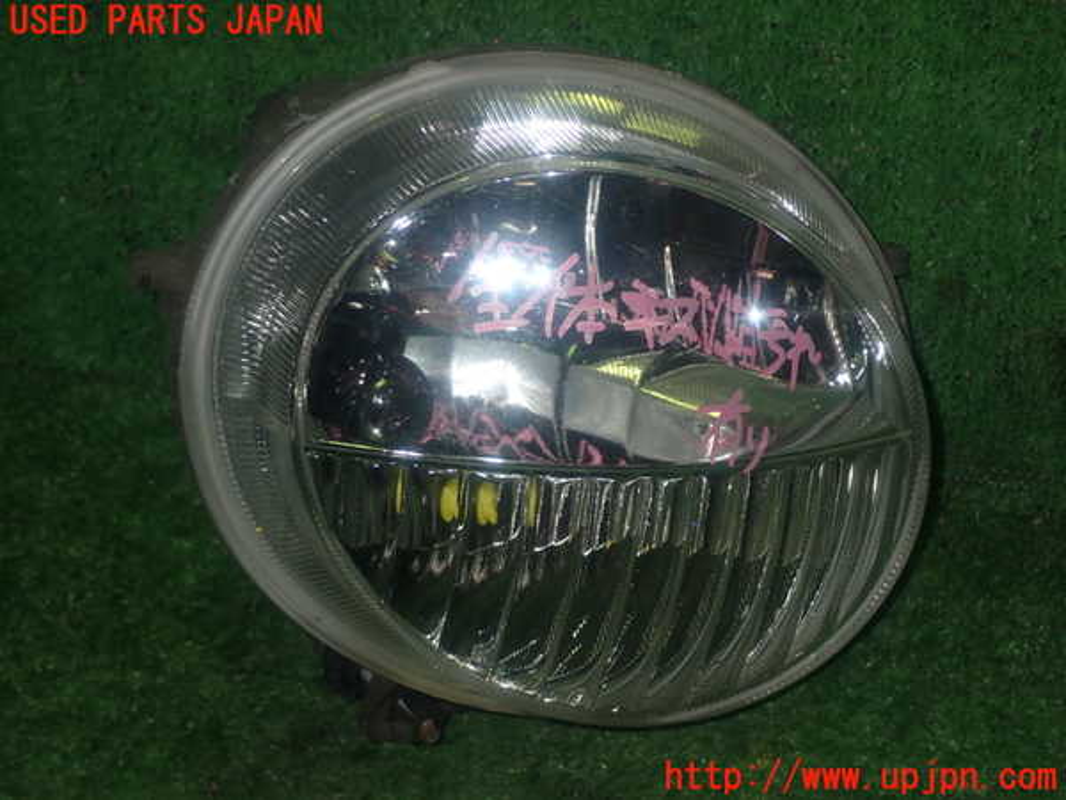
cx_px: 533
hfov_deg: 25.3
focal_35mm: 77
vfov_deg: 19.1
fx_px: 2371
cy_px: 400
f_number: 4.1
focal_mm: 13.65
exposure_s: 1/80
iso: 200
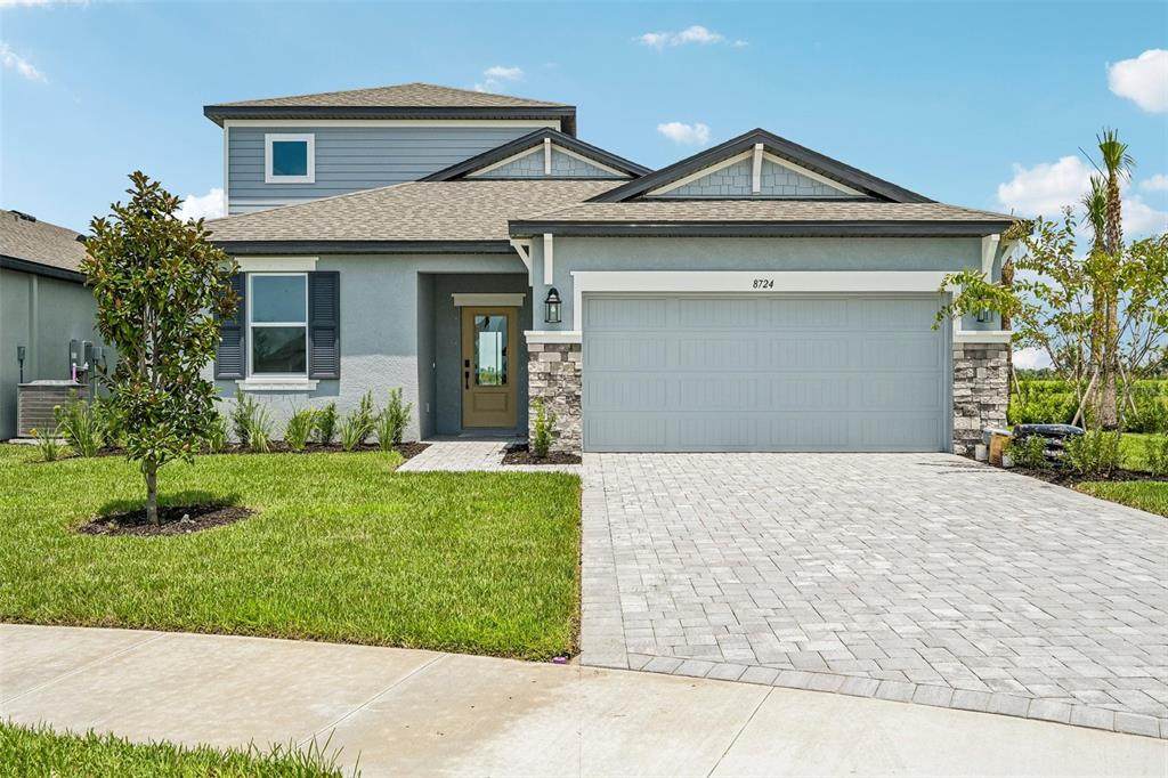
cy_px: 389
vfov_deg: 43.6
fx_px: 973
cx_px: 584
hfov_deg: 61.9
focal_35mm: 30
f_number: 8
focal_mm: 30
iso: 400
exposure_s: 1/1600
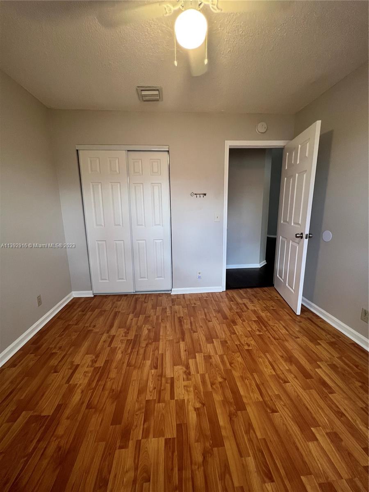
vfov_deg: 106.2
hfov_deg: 89.9
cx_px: 184
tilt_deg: -11.0
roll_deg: +1.7
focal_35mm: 13
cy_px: 246
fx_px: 185
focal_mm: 1.57
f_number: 1.8
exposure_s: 1/120
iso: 200
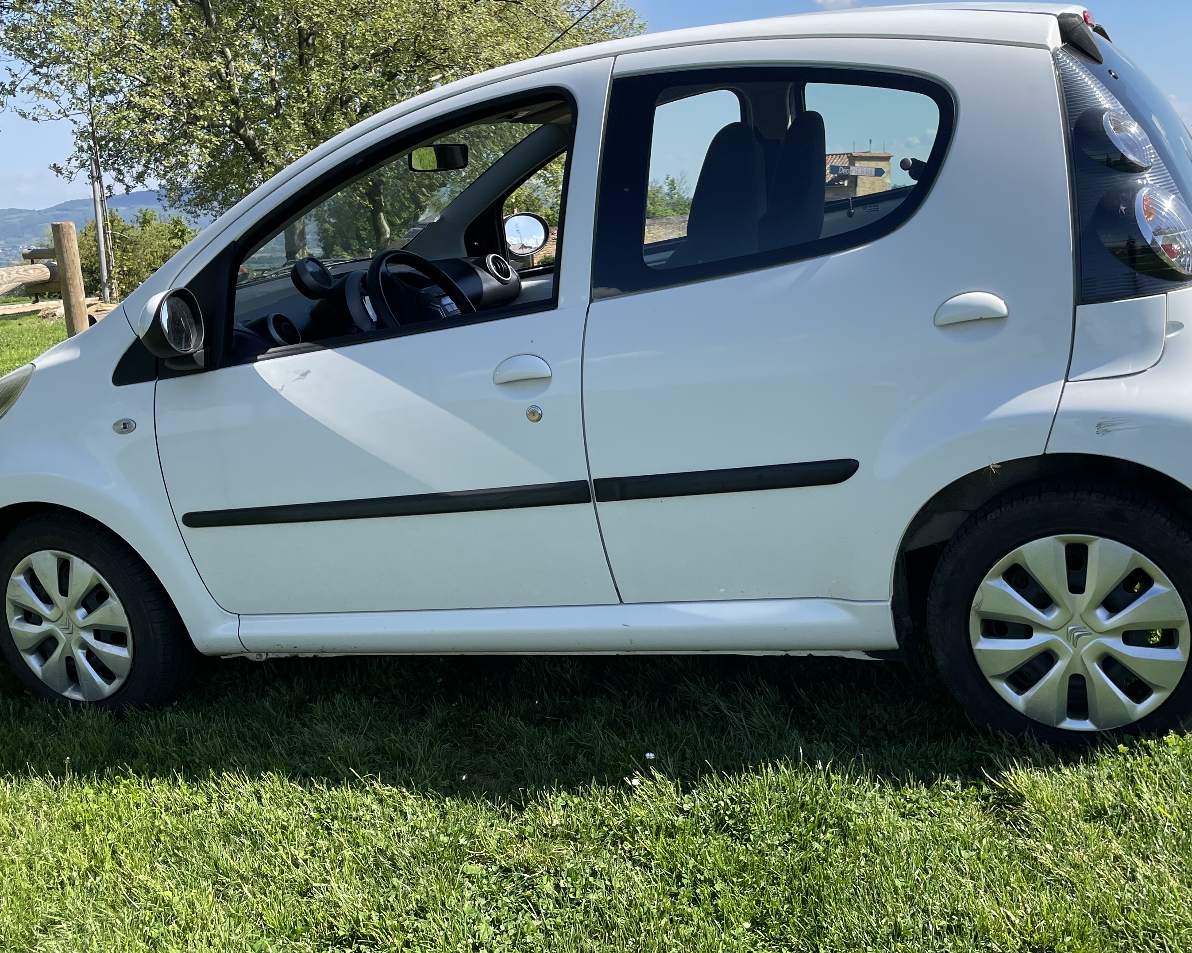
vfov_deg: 39.1
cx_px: 700
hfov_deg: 47.7
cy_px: 495
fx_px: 1340
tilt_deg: -12.6
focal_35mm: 38
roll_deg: +3.0
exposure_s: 1/2304
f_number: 1.6
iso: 32
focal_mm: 4.2
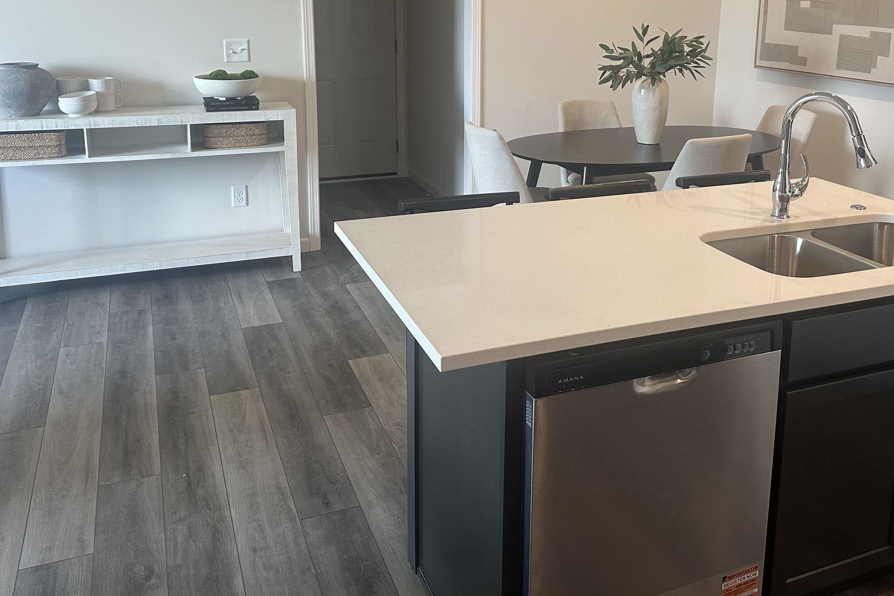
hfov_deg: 55.2
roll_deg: -1.5
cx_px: 557
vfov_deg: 37.9
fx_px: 844
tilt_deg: -10.9
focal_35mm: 34
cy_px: 150
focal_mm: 6.86
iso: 160
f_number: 1.78
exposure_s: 1/120
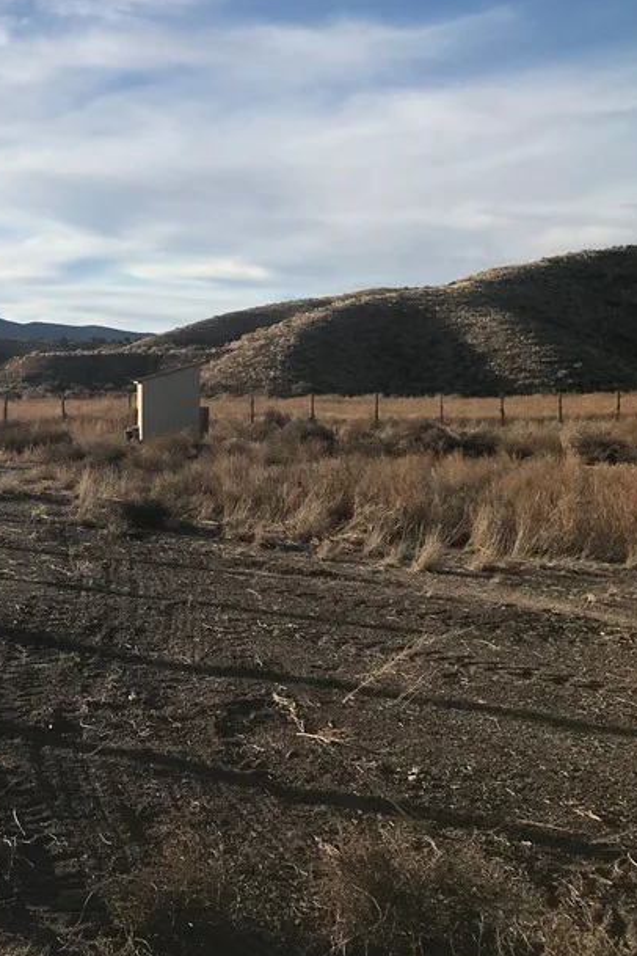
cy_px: 394
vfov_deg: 40.2
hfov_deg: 25.4
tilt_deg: +2.5
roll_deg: +1.6
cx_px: -71
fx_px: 1300
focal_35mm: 49
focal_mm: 3.99
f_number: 1.8
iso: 20
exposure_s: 1/3195
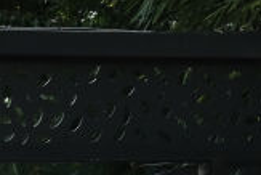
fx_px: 2054
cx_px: -258
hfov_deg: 7.0
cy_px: 378
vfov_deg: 4.8
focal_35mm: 283
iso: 400
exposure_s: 1/1250
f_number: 3.6
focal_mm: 30.2
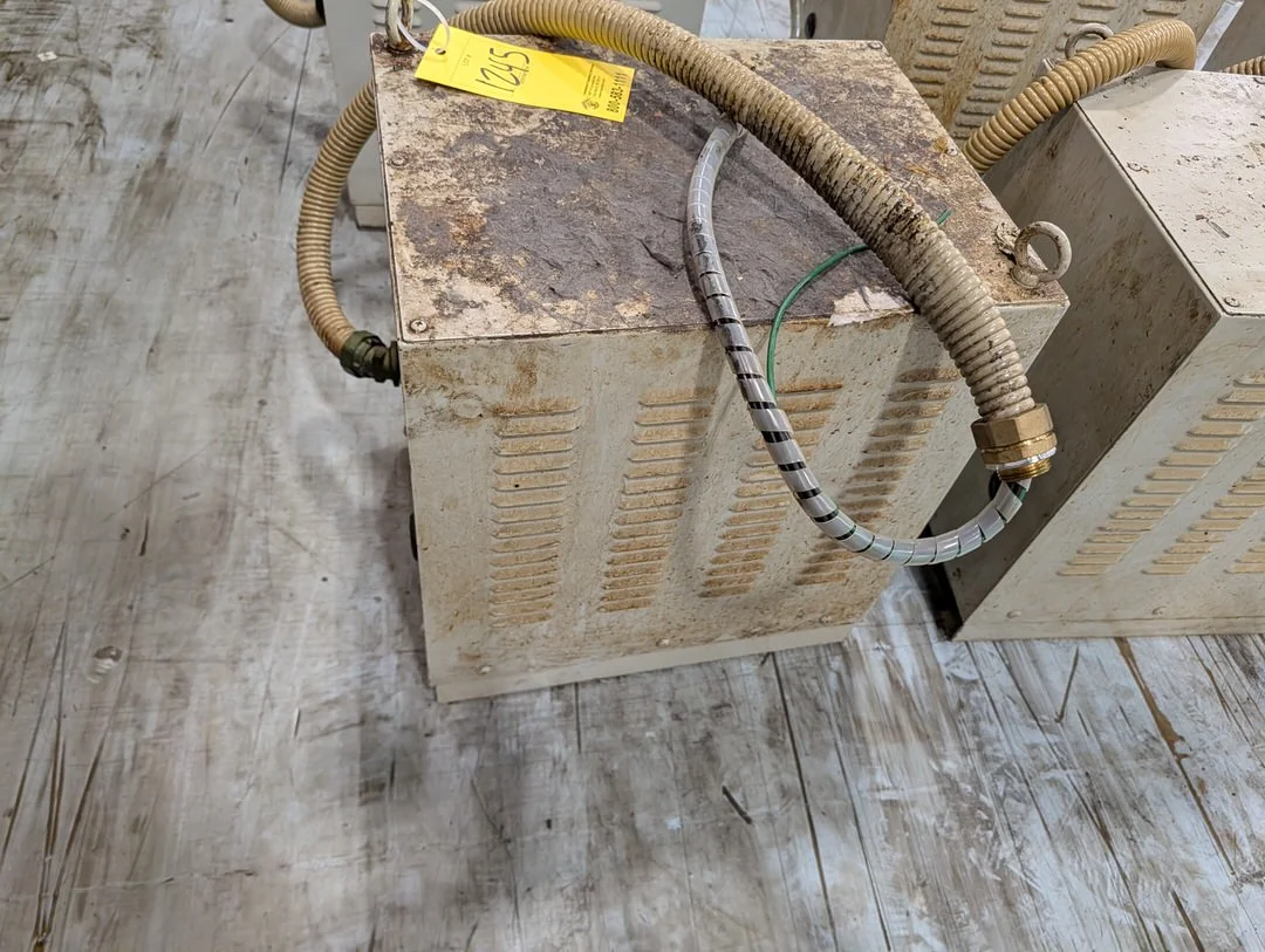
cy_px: 476
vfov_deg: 56.9
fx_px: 878
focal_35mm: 24
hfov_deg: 71.5
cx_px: 632
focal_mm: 6.9
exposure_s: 1/519
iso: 1170
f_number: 1.68
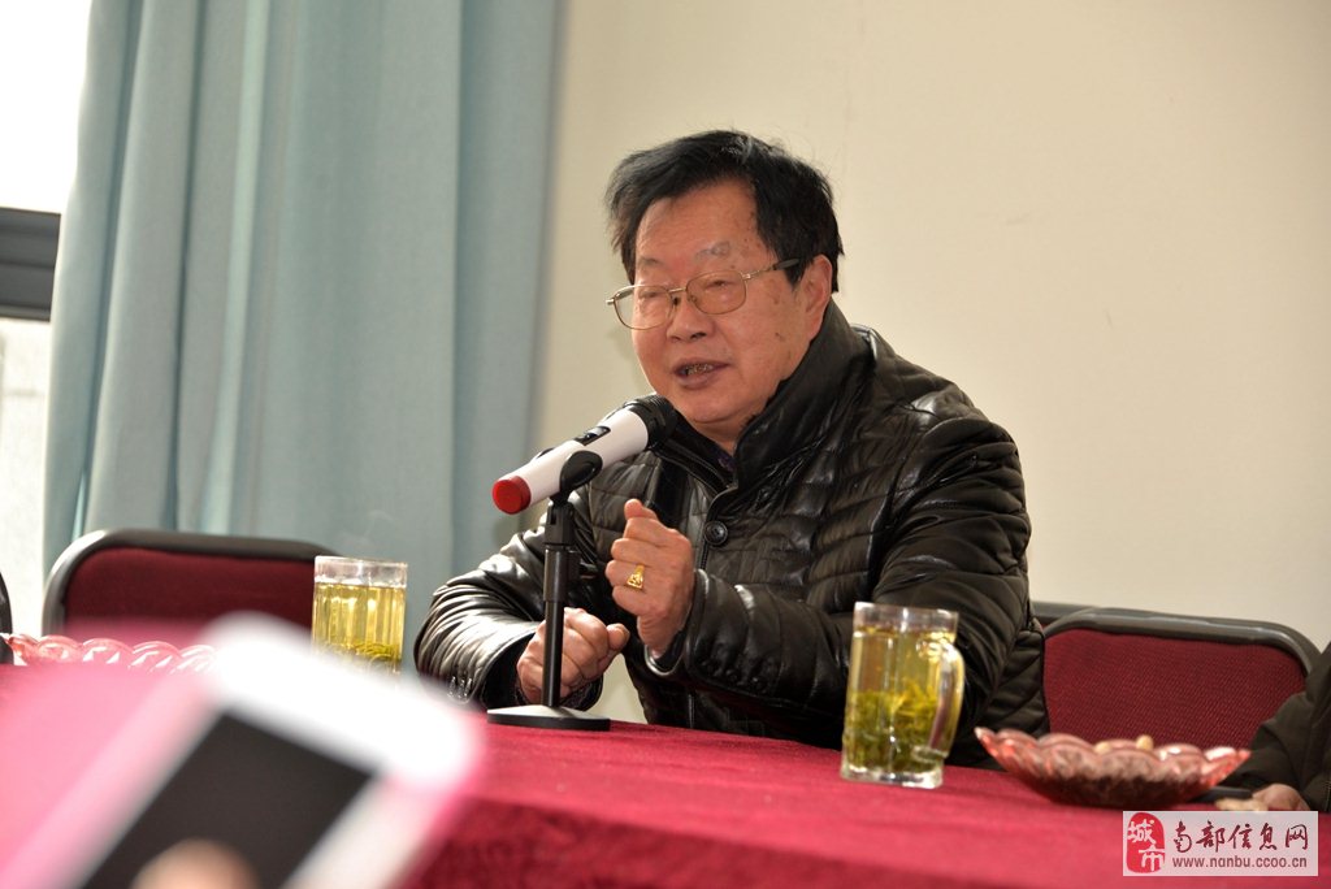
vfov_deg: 10.2
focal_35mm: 135
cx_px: 666
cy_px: 444
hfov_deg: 15.2
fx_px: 4994
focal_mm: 135
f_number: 5.6
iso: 800
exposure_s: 1/125
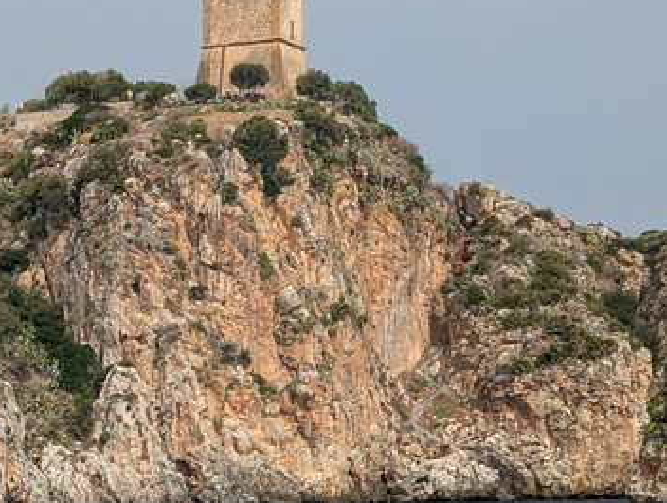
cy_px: 680
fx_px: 2643
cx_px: -280
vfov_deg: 10.6
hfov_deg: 13.7
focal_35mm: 137
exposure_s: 1/4219
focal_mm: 6.81
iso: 45
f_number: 1.85
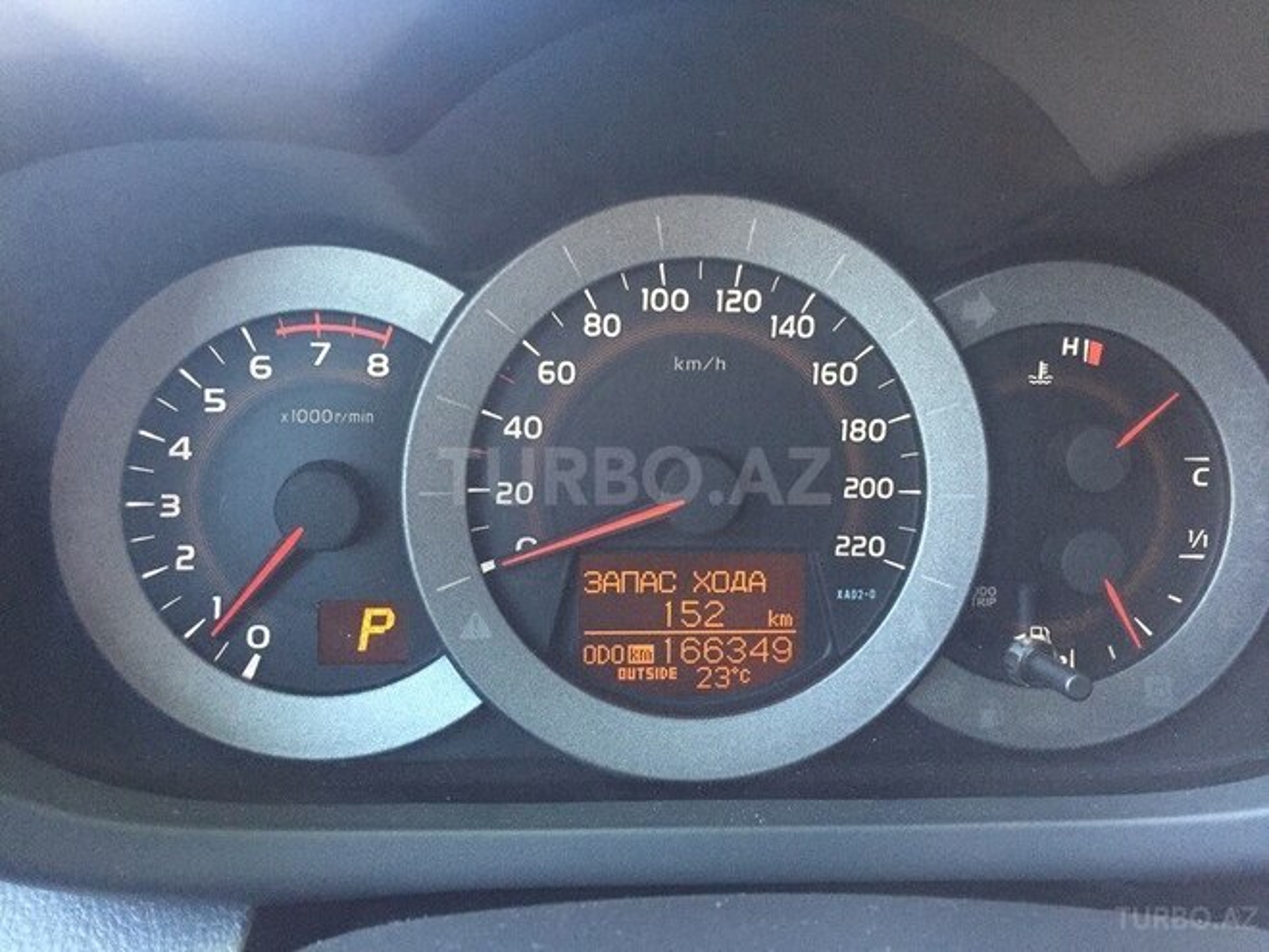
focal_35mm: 29
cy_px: 476
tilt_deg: -27.1
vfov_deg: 48.2
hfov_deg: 61.7
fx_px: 1063
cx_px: 634
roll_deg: -3.8
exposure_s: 1/33
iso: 250
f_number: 2.2
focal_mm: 4.15
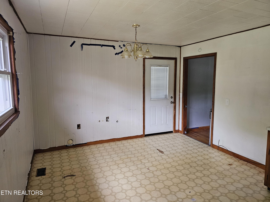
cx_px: 135
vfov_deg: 58.9
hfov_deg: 73.9
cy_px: 101
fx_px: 179
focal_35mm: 23
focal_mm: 6.3
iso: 320
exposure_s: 1/120
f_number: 1.7
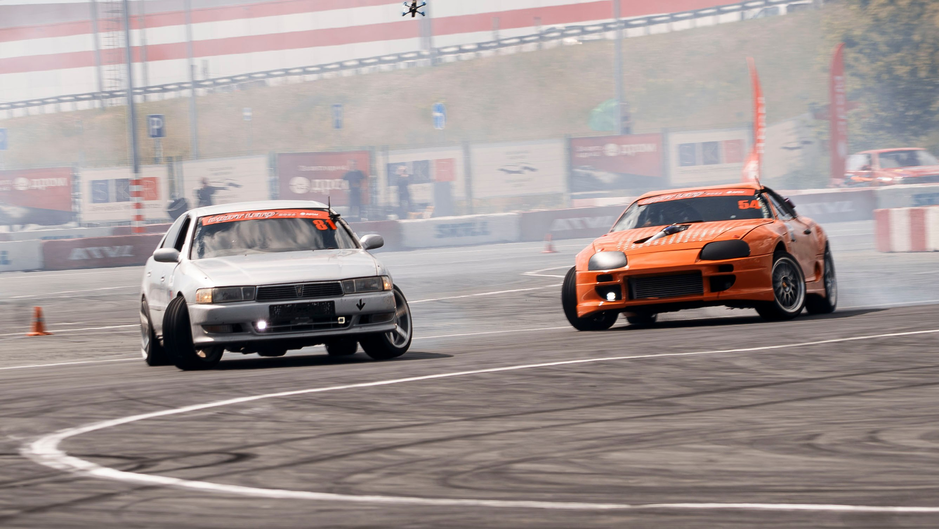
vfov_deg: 3.8
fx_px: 8061
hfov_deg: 6.7
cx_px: 274
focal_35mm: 324
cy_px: 293
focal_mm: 140
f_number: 10
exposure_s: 1/125
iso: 100
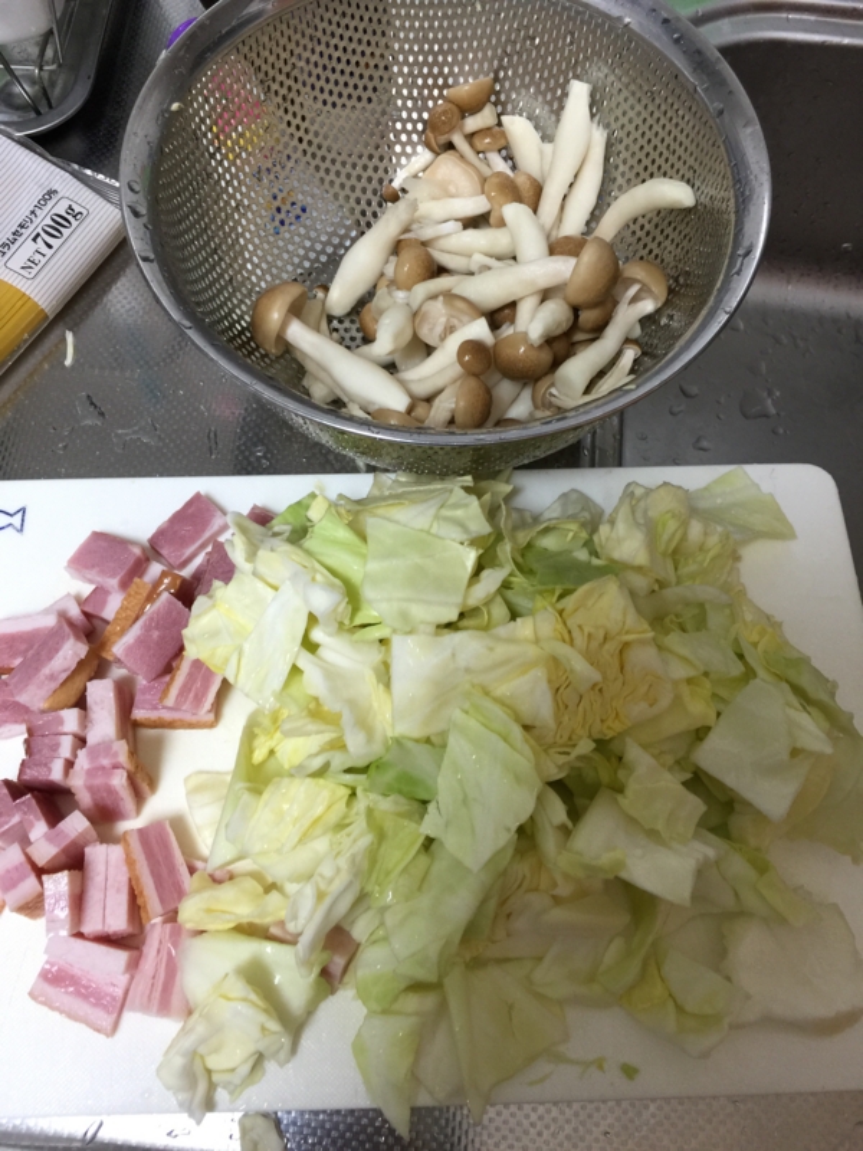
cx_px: 432
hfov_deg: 48.2
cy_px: 576
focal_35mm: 29
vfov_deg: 61.7
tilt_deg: -67.7
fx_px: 964
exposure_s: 1/17
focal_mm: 4.15
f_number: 2.2
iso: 50
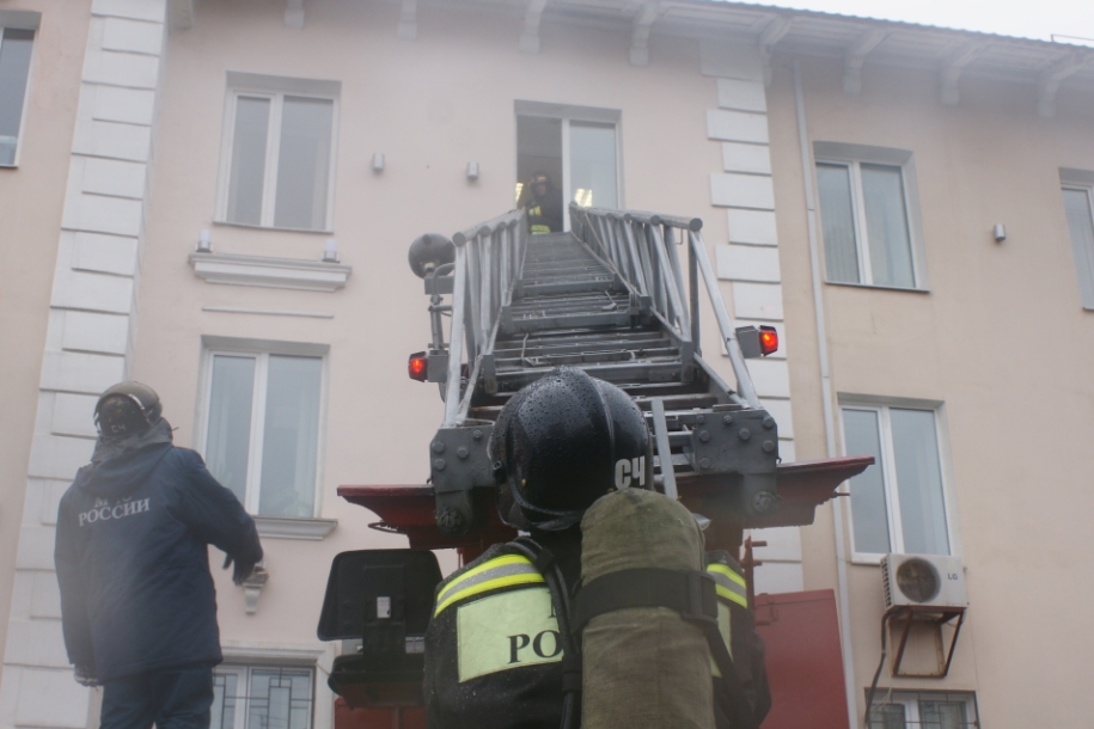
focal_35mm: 47
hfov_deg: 41.9
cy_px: 338
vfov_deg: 28.6
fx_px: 1428
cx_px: 558
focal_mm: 28
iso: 200
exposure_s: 1/60
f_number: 6.7
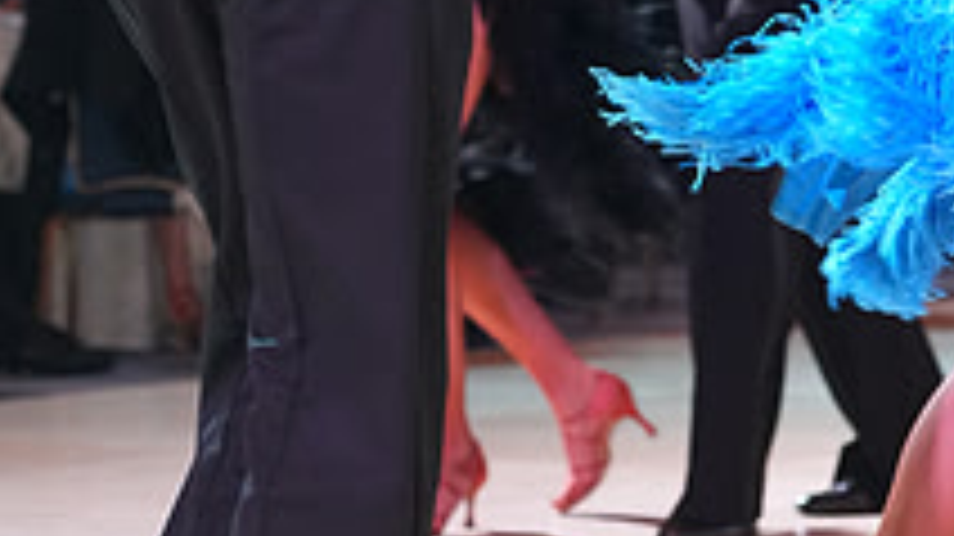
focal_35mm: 201
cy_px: -158
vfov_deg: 6.0
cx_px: 650
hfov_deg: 10.7
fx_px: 5082
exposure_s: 1/250
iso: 2500
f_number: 4
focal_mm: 70
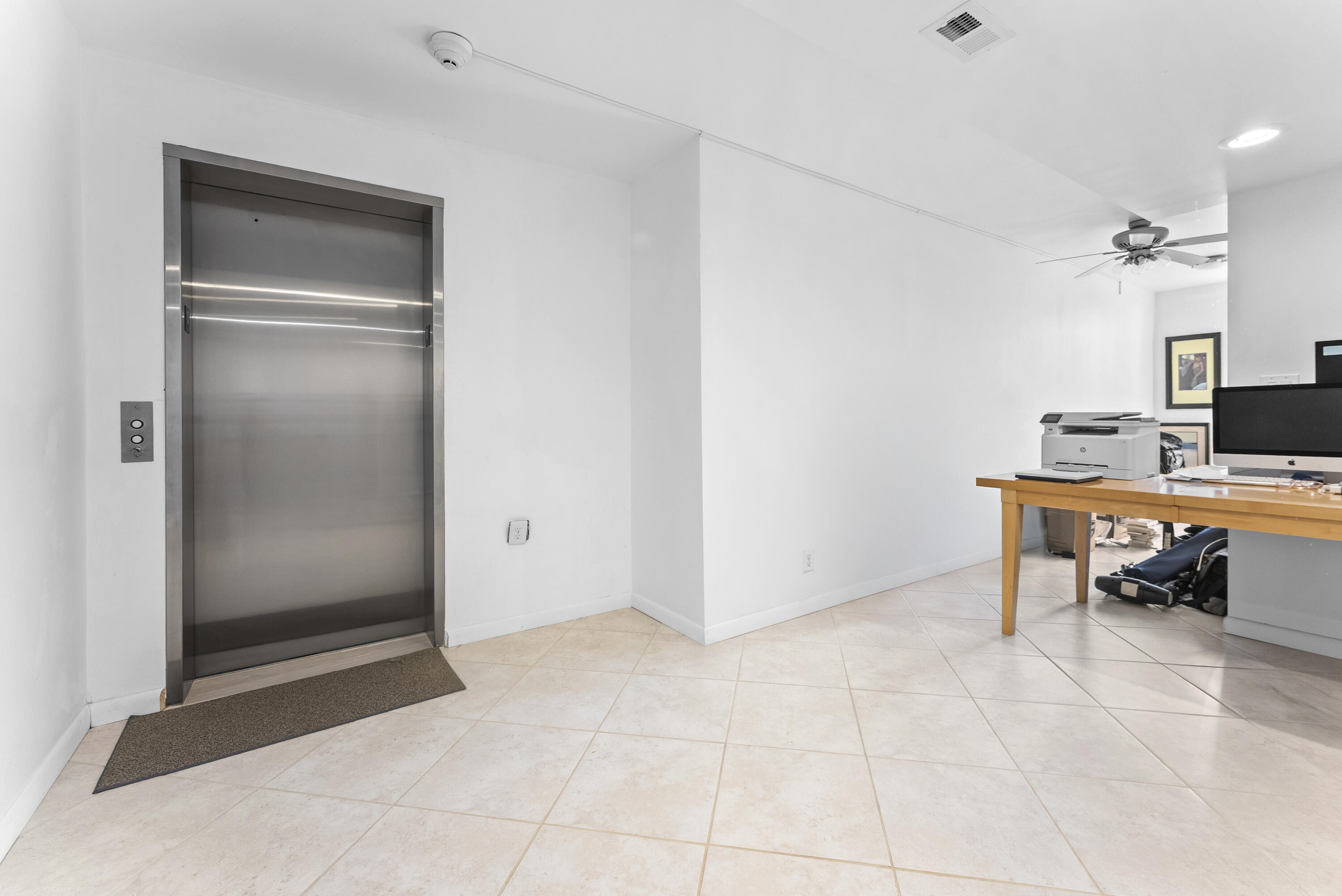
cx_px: 671
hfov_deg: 104.2
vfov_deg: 81.3
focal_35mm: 14
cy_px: 448
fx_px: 522
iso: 640
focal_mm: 14
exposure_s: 1/2
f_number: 9
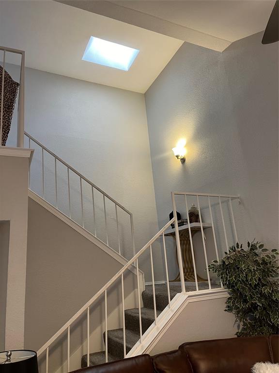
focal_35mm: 26
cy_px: 186
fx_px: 279
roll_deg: +5.6
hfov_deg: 53.1
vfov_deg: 67.3
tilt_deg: +15.0
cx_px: 140
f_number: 1.6
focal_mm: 5.1
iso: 200
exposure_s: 1/60
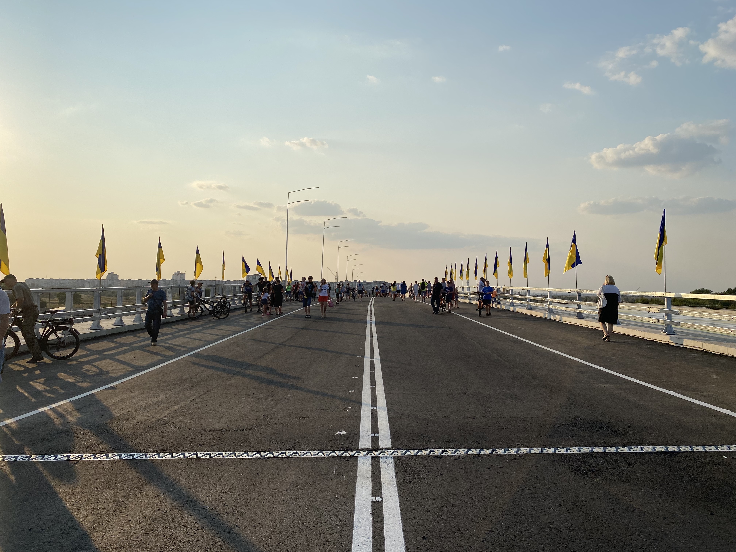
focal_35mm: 26
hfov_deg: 67.3
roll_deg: -0.6
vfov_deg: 53.1
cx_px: 368
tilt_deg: +1.0
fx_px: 553
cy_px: 276
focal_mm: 4.25
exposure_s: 1/5236
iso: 32
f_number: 1.8
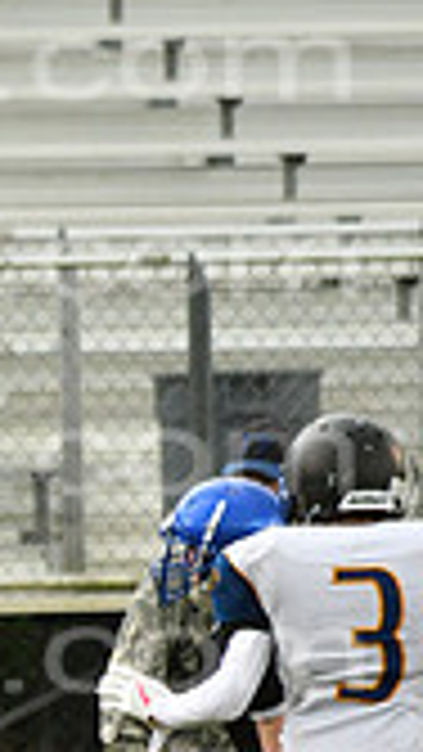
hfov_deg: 1.6
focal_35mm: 763
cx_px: -648
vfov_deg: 2.8
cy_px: 759
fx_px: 15207
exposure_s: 1/1000
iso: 1000
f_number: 3.5
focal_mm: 140
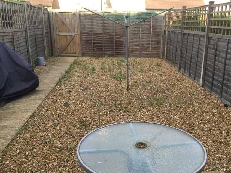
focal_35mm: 35
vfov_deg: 40.6
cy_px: 96
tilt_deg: -18.1
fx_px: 234
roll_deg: -1.6
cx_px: 130
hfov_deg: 52.5
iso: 32
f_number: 2.2
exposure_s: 1/412
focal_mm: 4.15
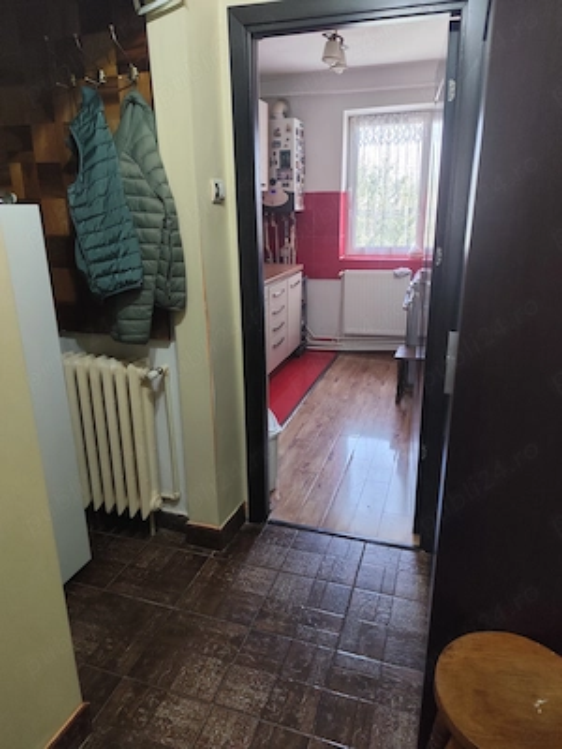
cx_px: 281
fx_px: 498
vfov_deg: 73.9
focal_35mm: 23
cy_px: 374
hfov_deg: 58.9
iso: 250
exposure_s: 1/50
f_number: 1.65
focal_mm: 6.19
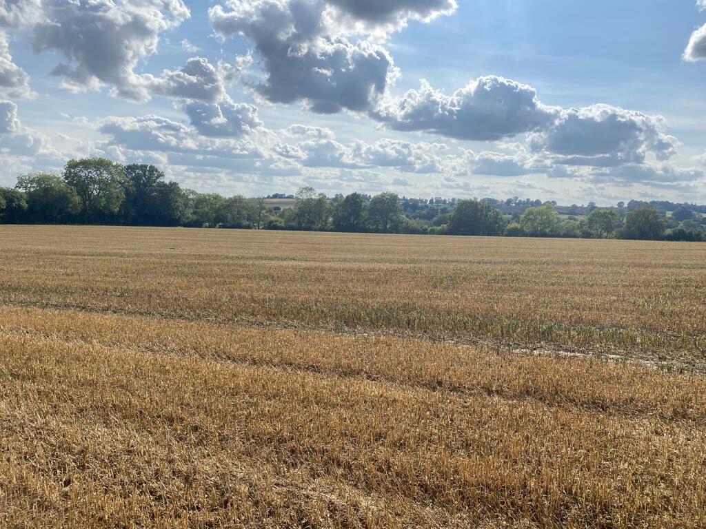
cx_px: 353
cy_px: 264
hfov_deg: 67.3
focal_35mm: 26
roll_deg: -1.9
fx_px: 530
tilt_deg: -2.7
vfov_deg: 53.1
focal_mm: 4.25
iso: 32
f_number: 1.8
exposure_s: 1/1838
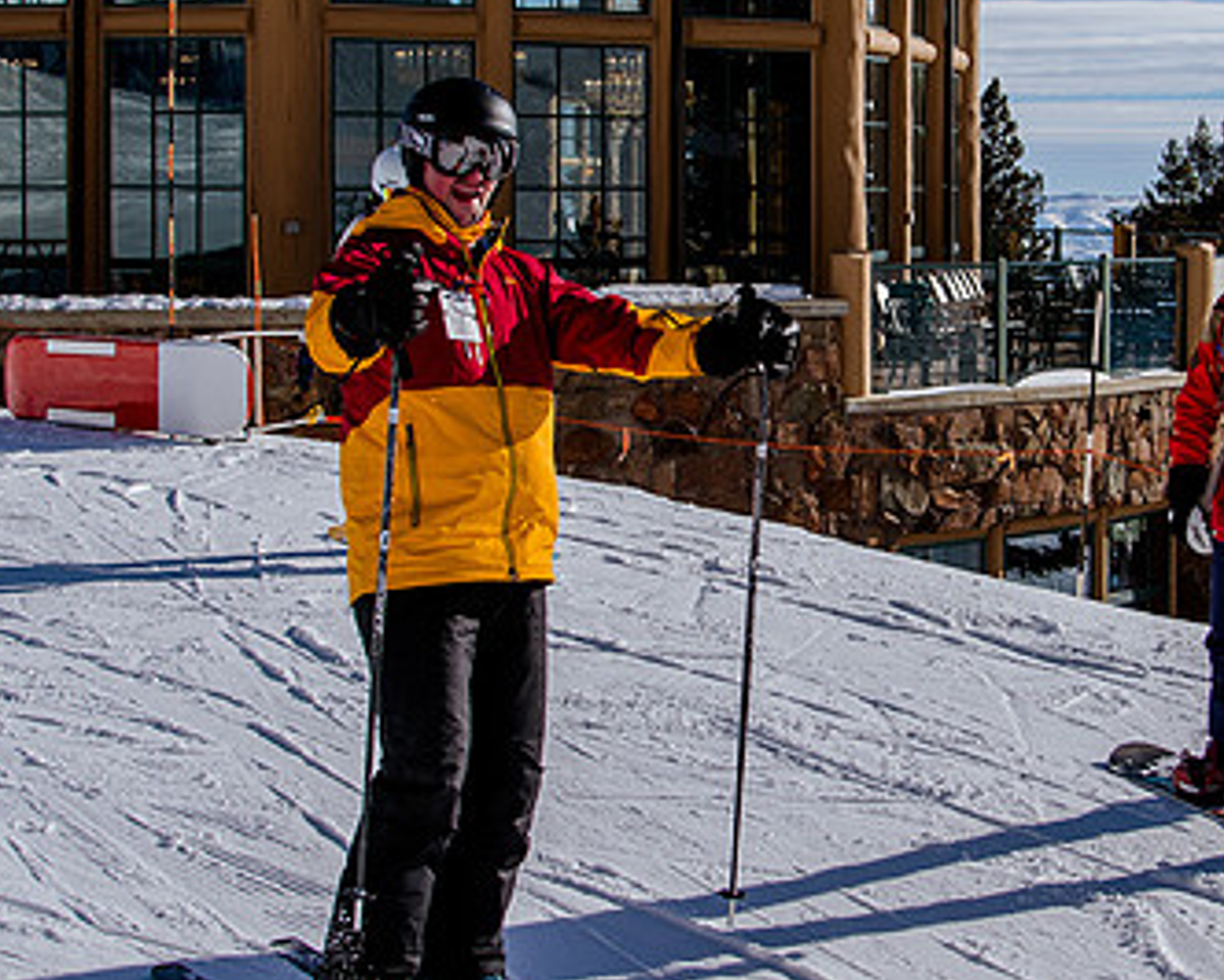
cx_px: 835
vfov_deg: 22.7
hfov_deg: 28.1
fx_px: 2429
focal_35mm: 67
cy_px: 334
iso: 200
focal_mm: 24
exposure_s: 1/1000
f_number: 5.6
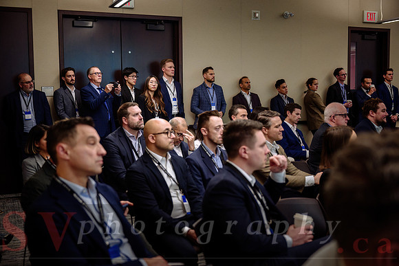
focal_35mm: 44
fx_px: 483
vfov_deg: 30.8
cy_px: 133
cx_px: 200
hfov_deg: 44.9
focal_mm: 43
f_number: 2.8
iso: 800
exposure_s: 1/125
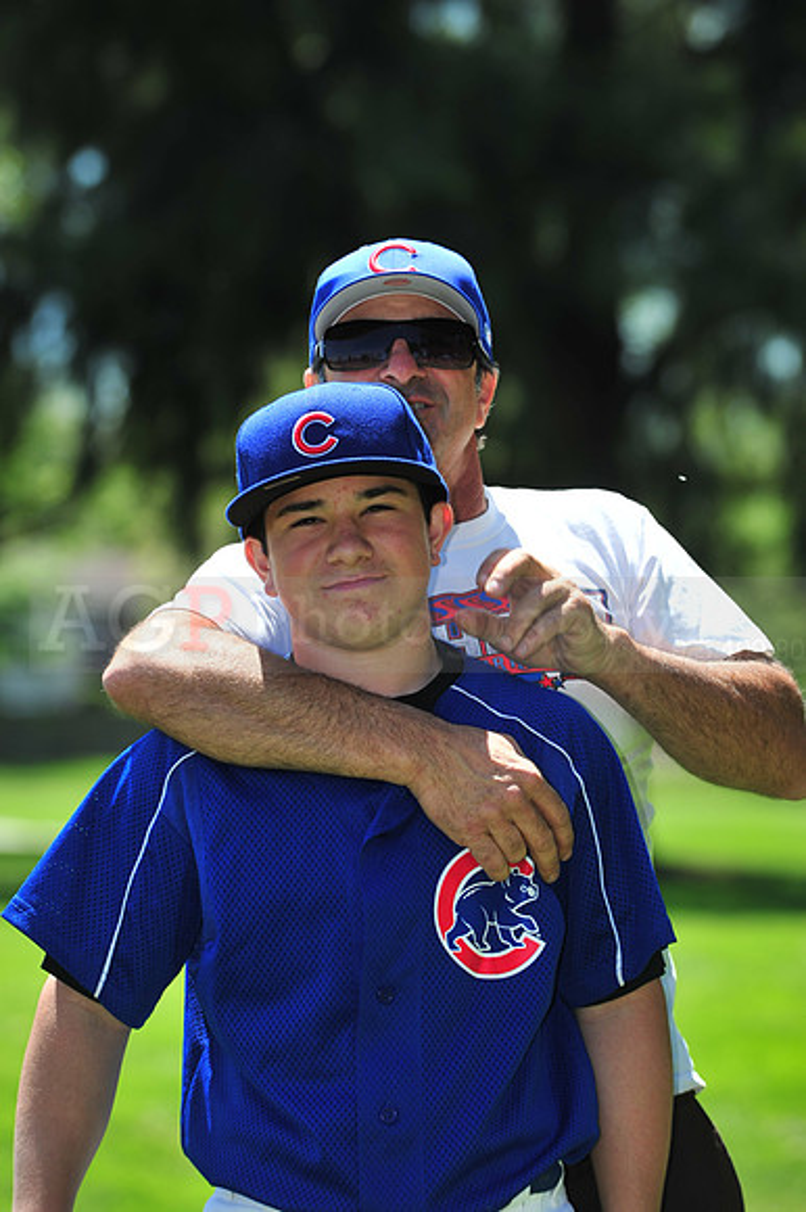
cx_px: 403
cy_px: 606
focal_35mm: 200
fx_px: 6724
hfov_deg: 6.9
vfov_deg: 10.3
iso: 200
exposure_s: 1/500
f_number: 6.3
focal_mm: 200
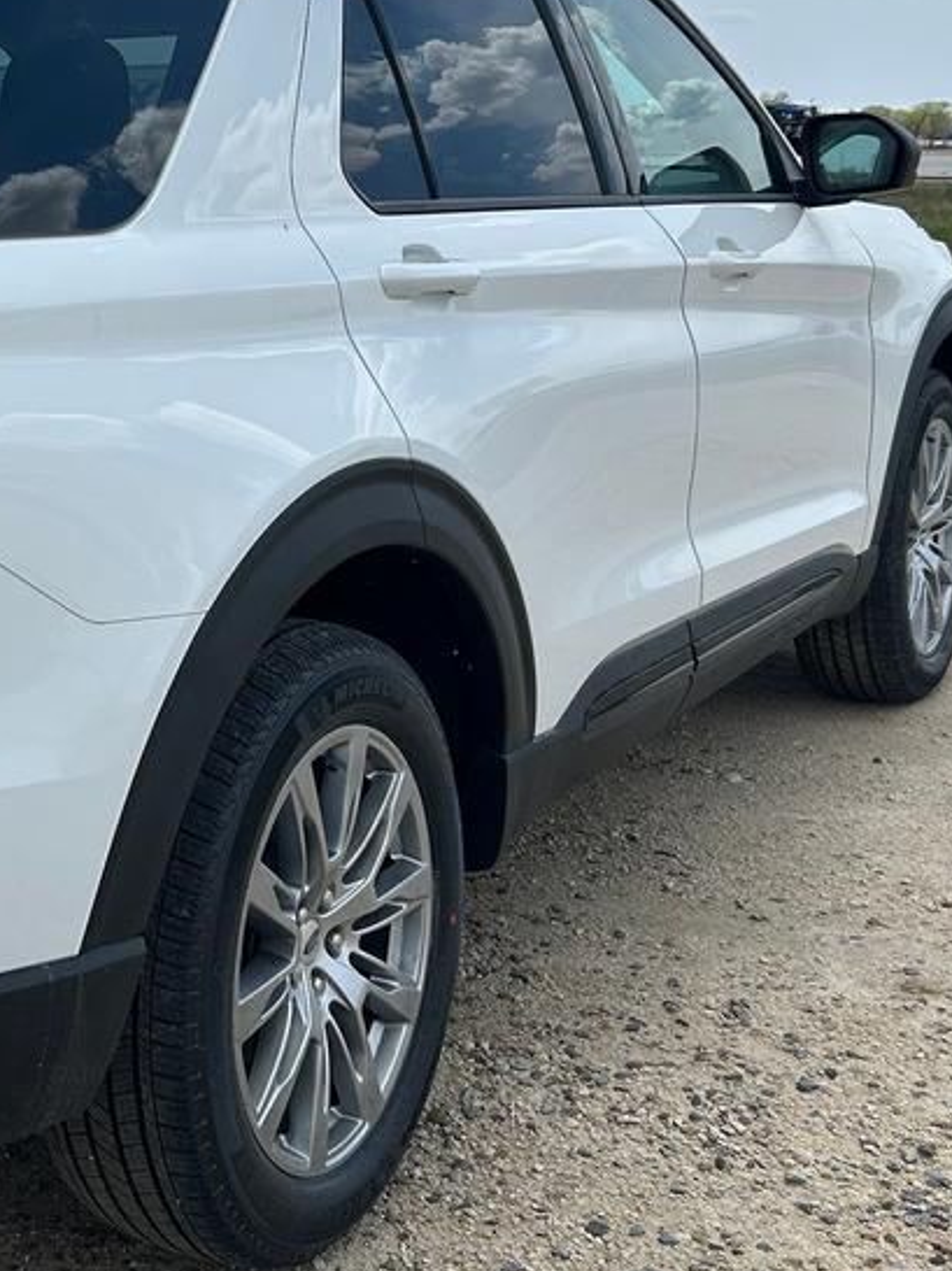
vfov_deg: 31.4
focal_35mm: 61
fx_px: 2239
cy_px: 414
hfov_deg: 22.9
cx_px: -26
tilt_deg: -6.5
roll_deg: +0.5
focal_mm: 5.7
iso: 50
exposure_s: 1/7463
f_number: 1.5
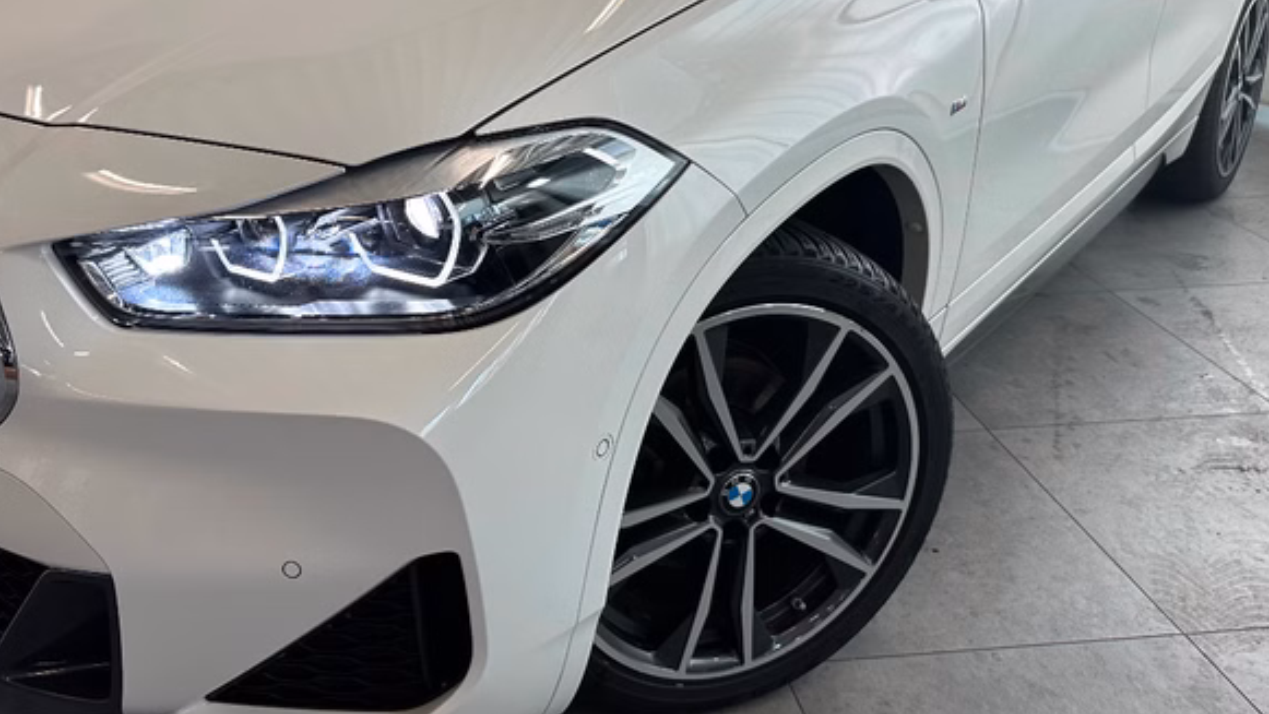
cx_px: 476
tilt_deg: -19.1
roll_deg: +1.0
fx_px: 1212
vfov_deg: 32.3
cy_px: 190
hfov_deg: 54.7
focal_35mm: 36
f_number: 1.78
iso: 64
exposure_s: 1/100
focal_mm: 6.86
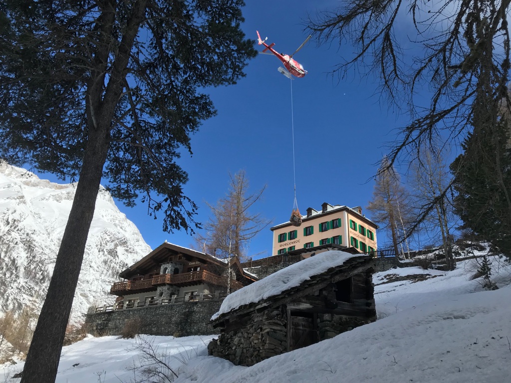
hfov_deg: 63.4
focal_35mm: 28
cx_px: 256
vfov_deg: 49.7
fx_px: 413
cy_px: 192
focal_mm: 3.99
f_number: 1.8
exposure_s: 1/1953
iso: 20
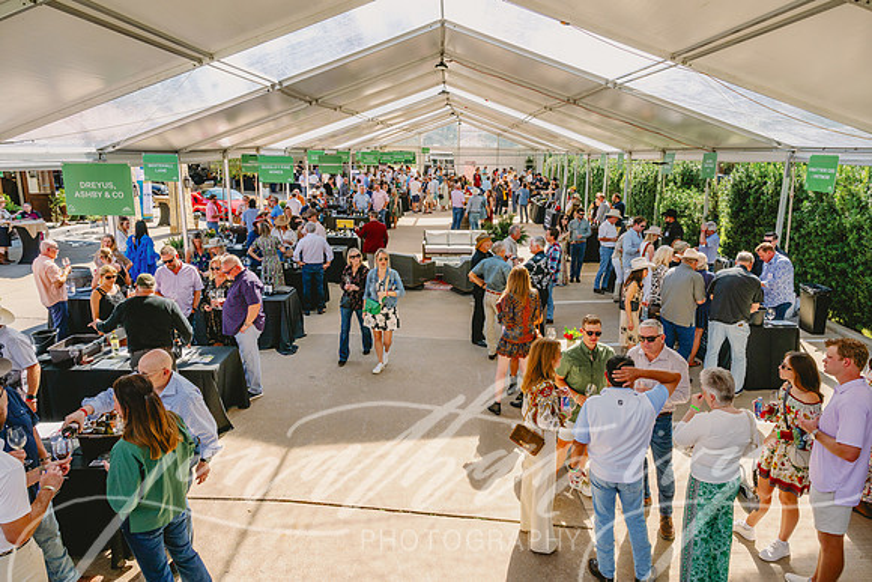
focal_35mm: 24
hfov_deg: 73.7
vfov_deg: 53.2
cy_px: 291
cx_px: 436
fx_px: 581
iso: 320
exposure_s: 1/400
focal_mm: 24
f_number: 8
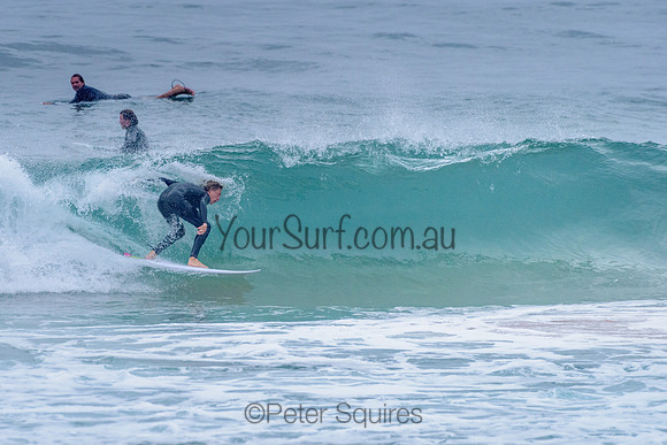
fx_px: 11357
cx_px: 261
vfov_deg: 2.2
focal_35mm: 613
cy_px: 193
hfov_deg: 3.4
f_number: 5.6
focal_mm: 500
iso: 1800
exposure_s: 1/2000
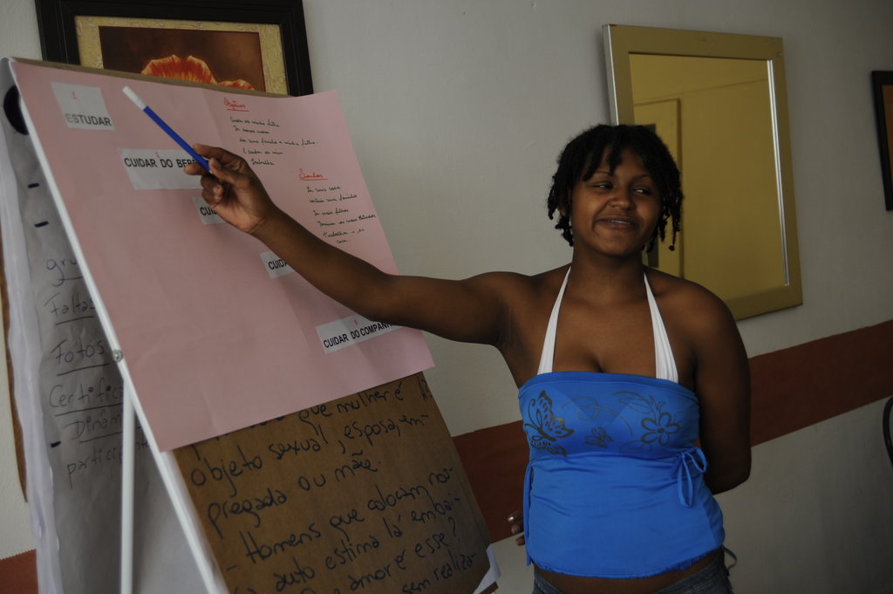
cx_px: 446
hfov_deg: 43.6
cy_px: 297
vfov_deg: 29.8
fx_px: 1115
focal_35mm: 45
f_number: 4.5
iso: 400
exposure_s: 1/125
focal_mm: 45
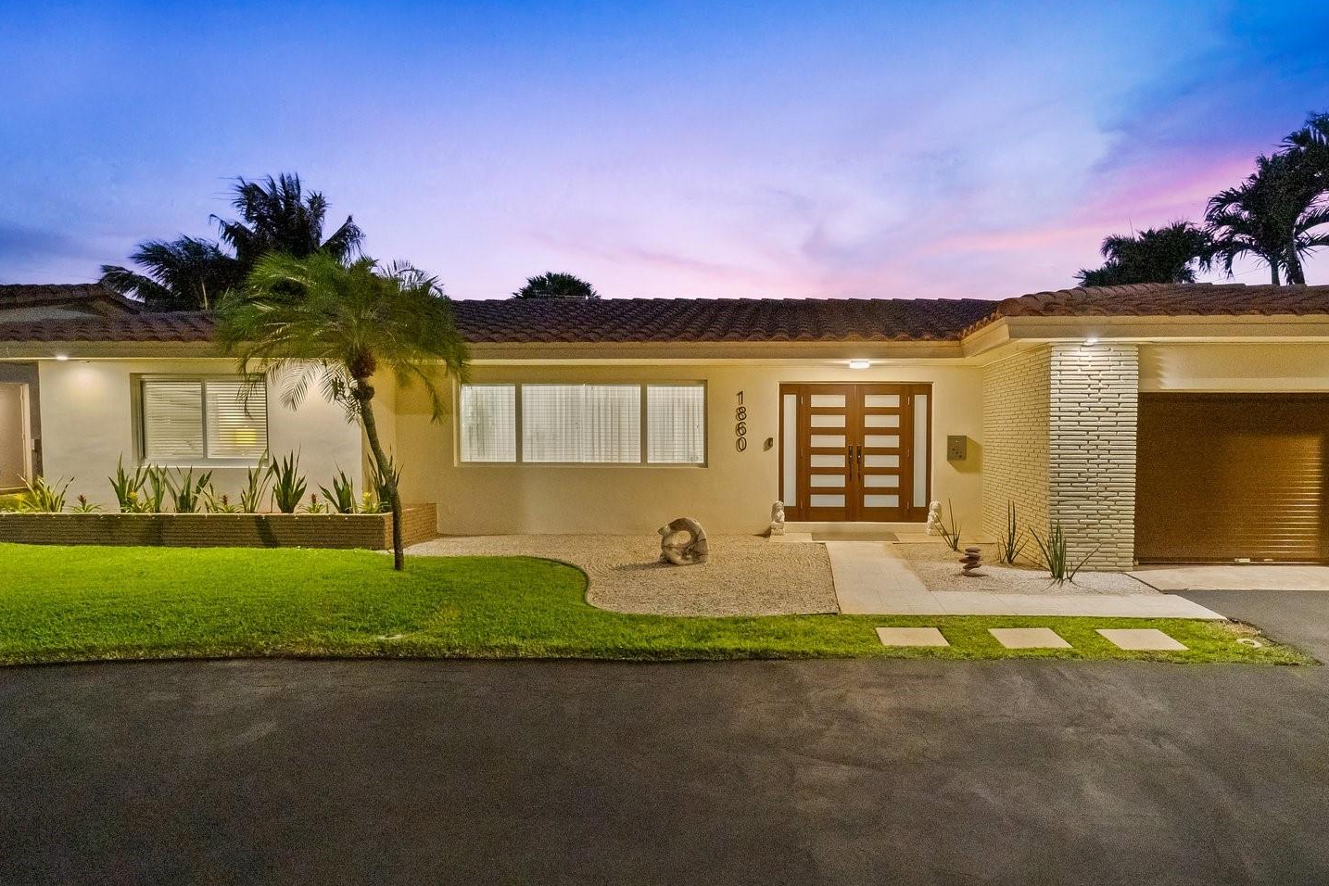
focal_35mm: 20
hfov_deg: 83.4
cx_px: 768
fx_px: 738
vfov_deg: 61.9
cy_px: 471
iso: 3200
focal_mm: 14
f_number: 11
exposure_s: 1/8
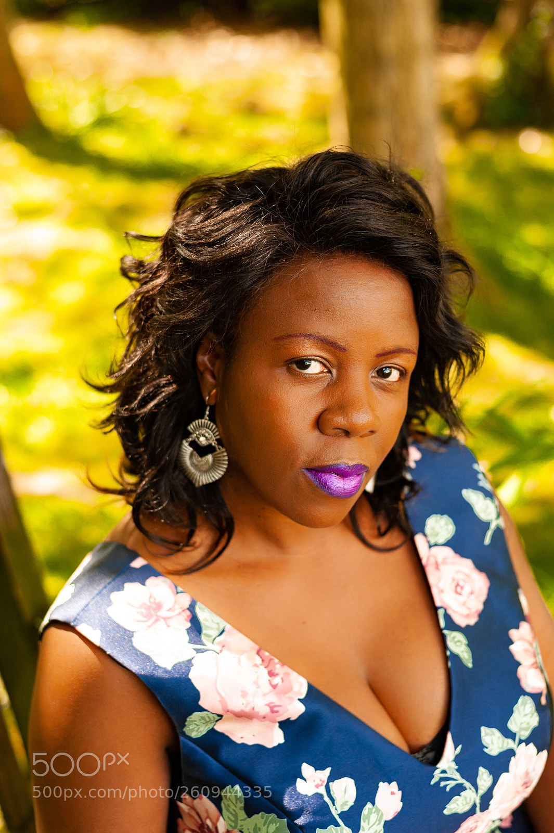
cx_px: 277
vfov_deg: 39.6
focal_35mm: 50
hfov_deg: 27.0
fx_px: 1155
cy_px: 416
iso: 200
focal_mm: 50
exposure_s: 1/250
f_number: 2.8
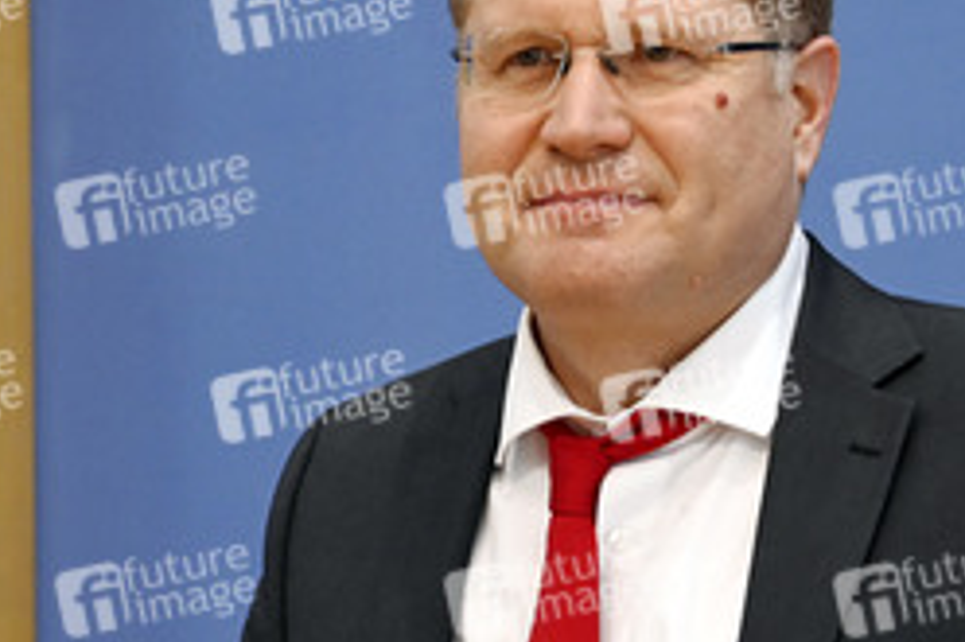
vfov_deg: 9.6
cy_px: 300
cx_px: 597
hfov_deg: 14.4
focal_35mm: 142
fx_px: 3804
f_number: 5.6
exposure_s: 1/640
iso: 3600
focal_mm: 78
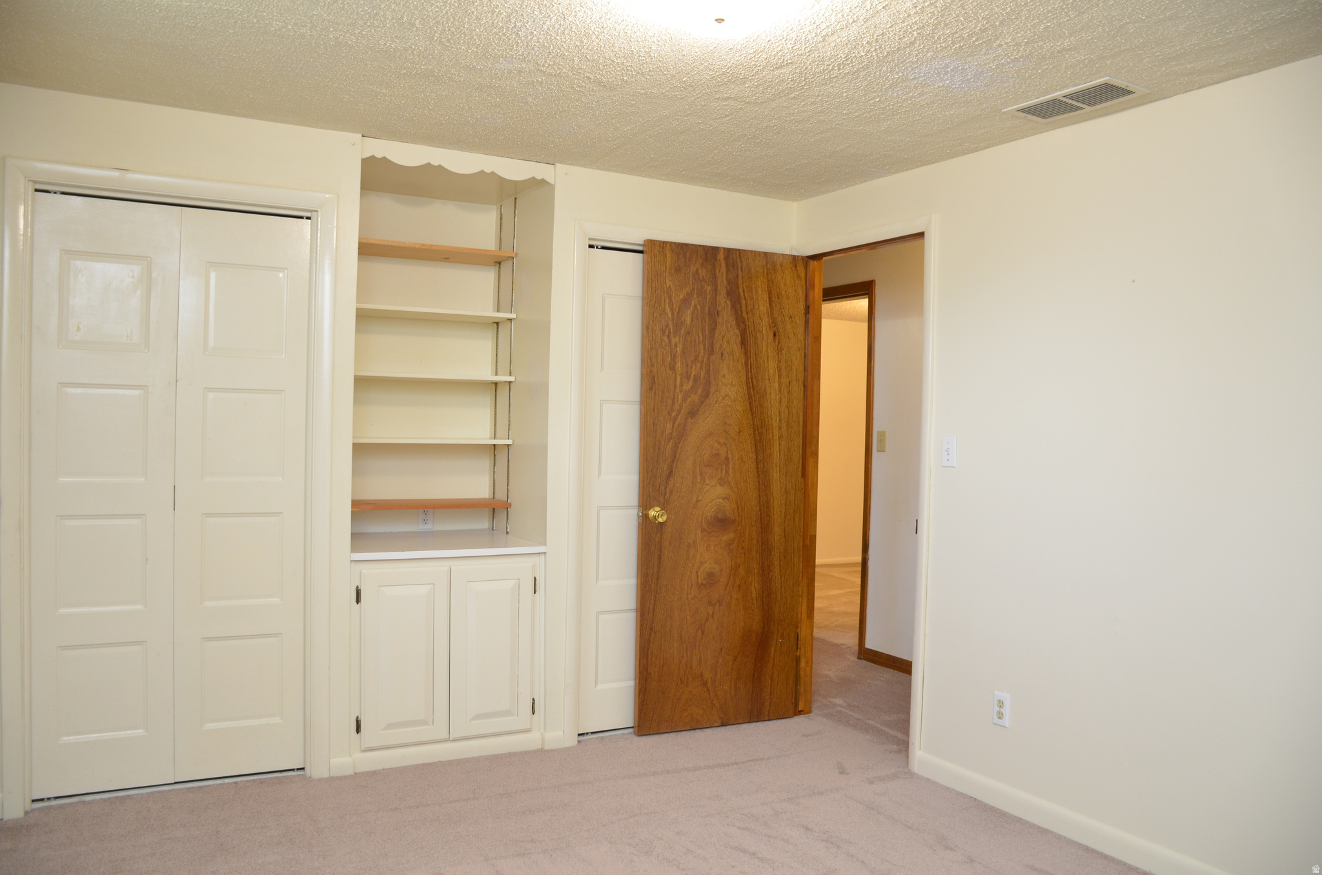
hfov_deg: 67.5
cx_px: 661
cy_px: 438
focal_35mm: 27
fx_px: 989
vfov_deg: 47.7
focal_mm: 18
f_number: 4
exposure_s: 1/60
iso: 640
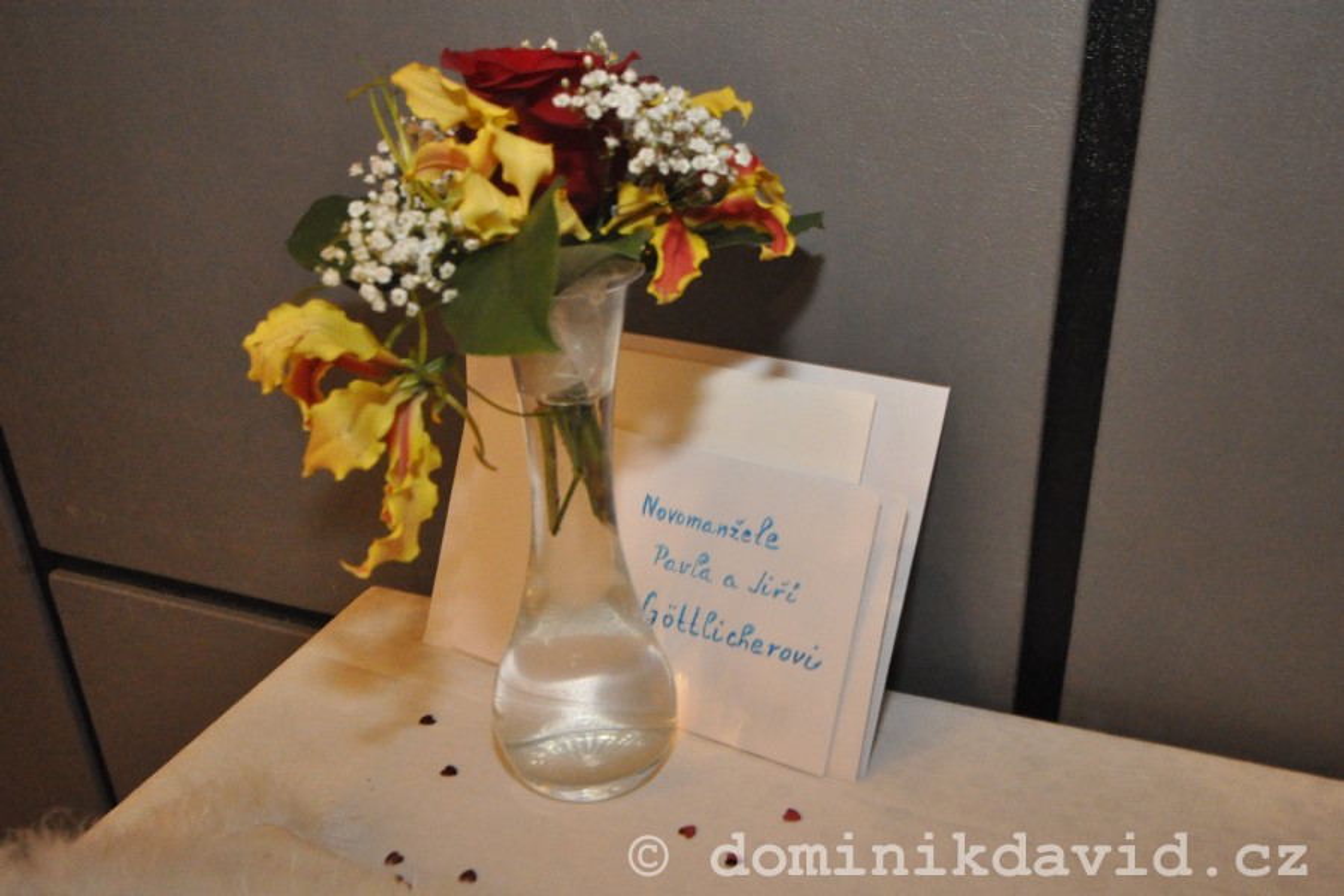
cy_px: 448
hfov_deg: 61.9
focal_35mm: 30
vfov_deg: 43.6
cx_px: 672
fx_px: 1120
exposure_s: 1/40
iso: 3200
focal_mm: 20
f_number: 5.6
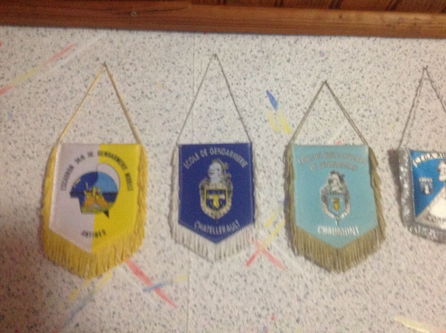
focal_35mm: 35
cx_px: 223
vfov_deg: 40.6
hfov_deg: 52.7
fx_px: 450
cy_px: 166
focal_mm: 4.28
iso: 500
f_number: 2.4
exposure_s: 1/15
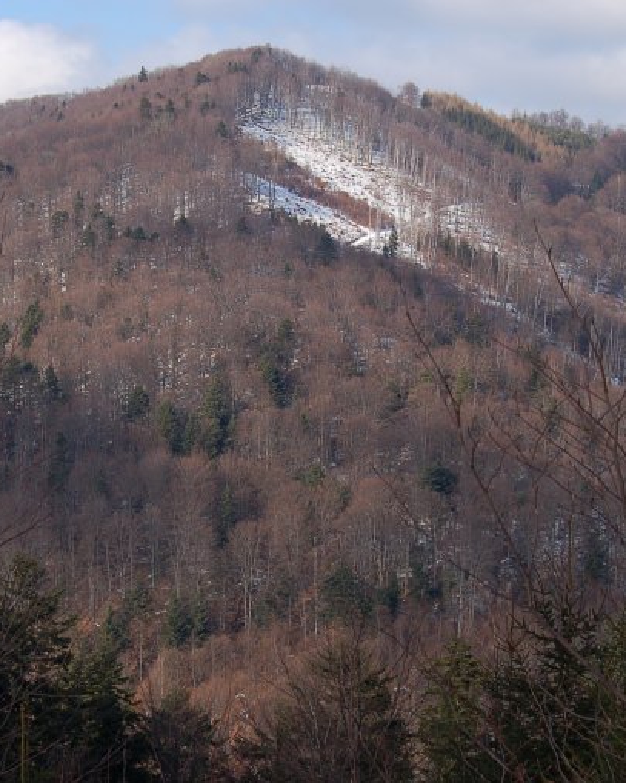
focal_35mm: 84
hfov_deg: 18.2
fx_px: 1946
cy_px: 408
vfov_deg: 22.7
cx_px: 211
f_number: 9
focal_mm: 38
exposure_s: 1/200
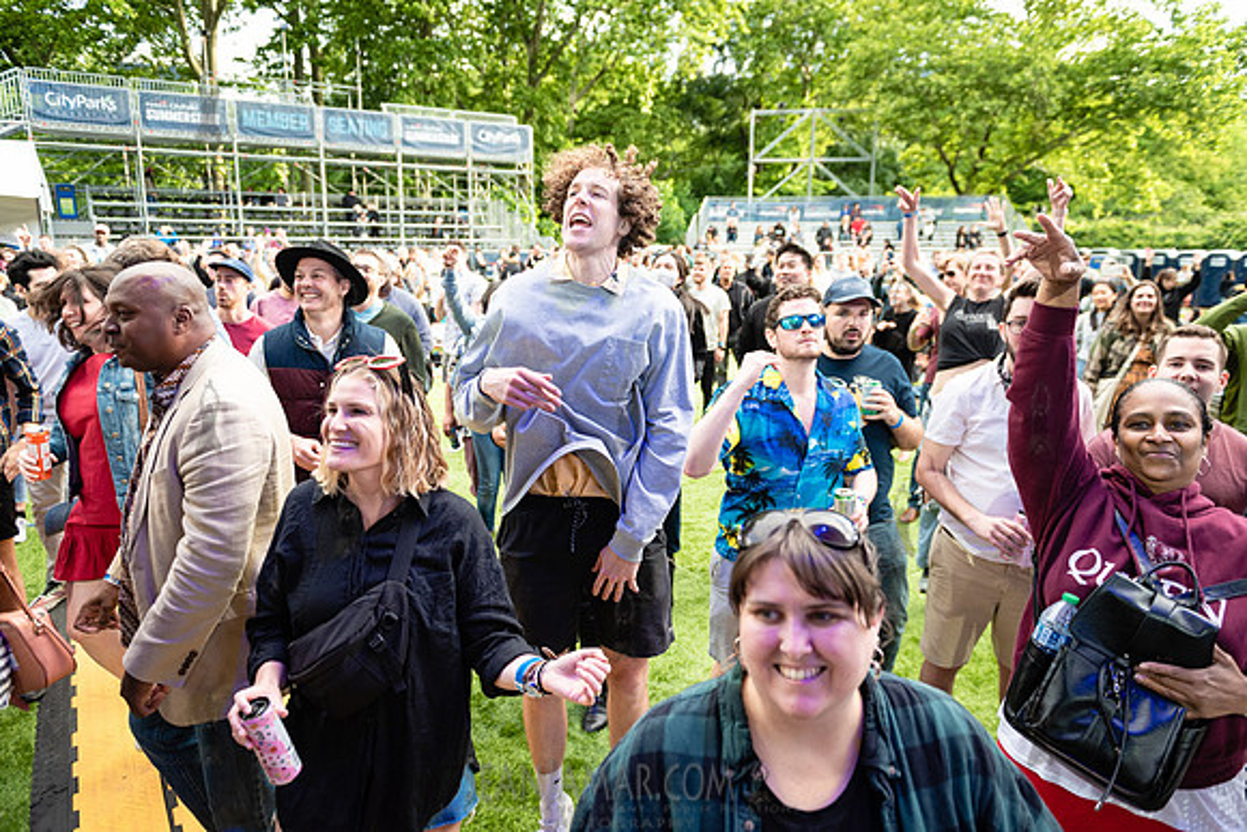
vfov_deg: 53.2
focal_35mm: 24
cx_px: 624
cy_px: 416
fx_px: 831
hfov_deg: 73.7
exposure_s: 1/800
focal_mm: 24
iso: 1000
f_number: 3.2
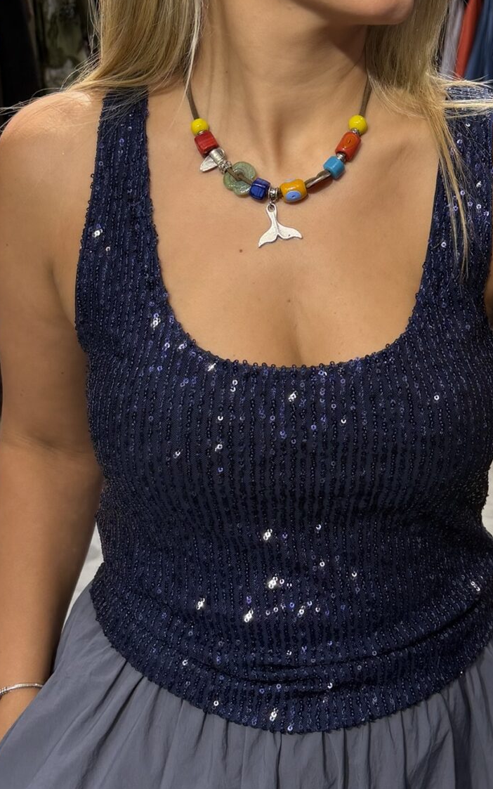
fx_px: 1247
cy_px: 363
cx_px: 284
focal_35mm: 58
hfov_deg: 22.3
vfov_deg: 35.1
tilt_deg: -22.9
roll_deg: -3.4
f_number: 1.78
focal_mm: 6.76
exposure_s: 1/121
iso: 125
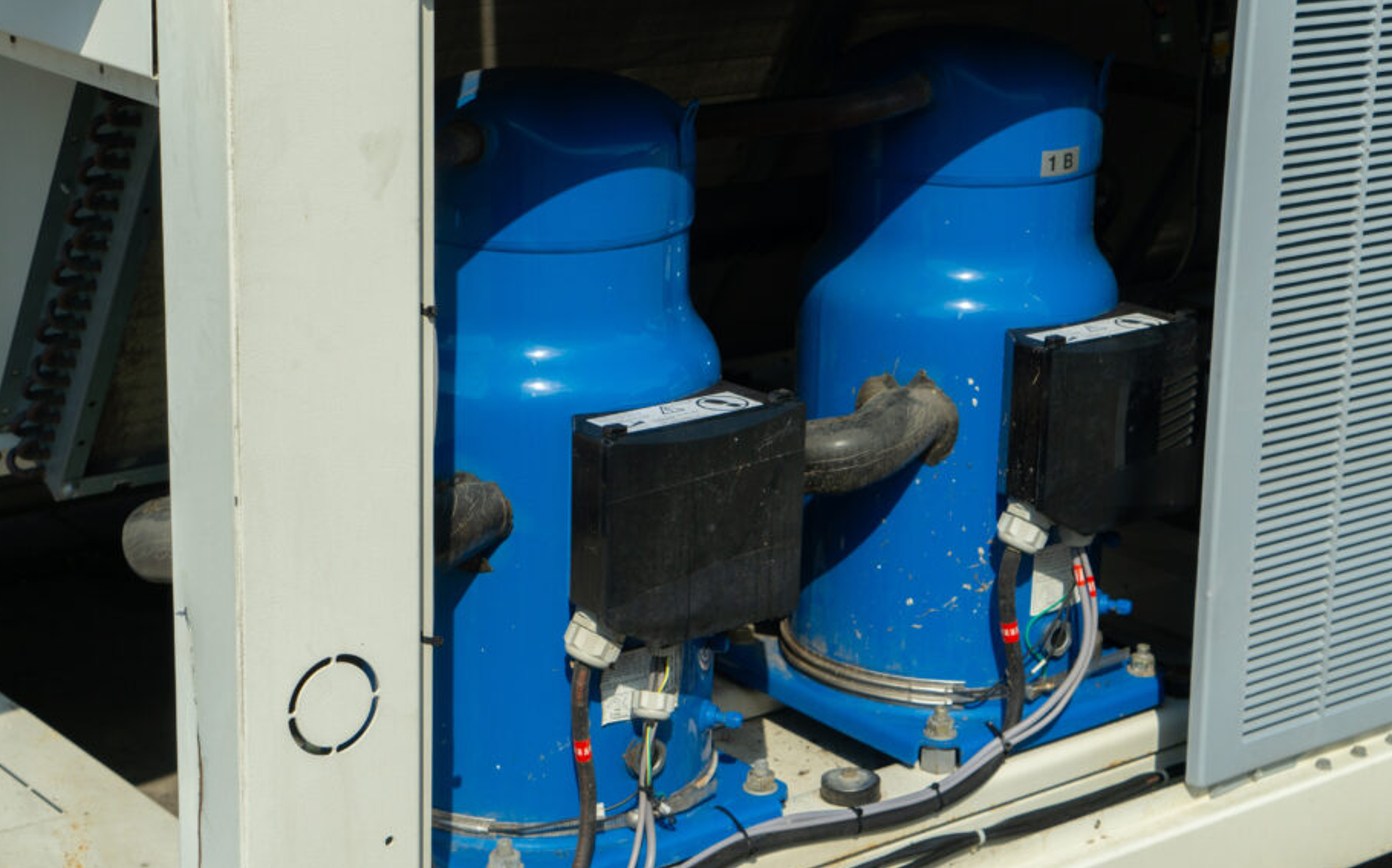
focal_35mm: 70
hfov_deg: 29.4
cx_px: 760
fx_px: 2655
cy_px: 407
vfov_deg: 18.6
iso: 100
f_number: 8
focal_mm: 61
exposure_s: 1/320
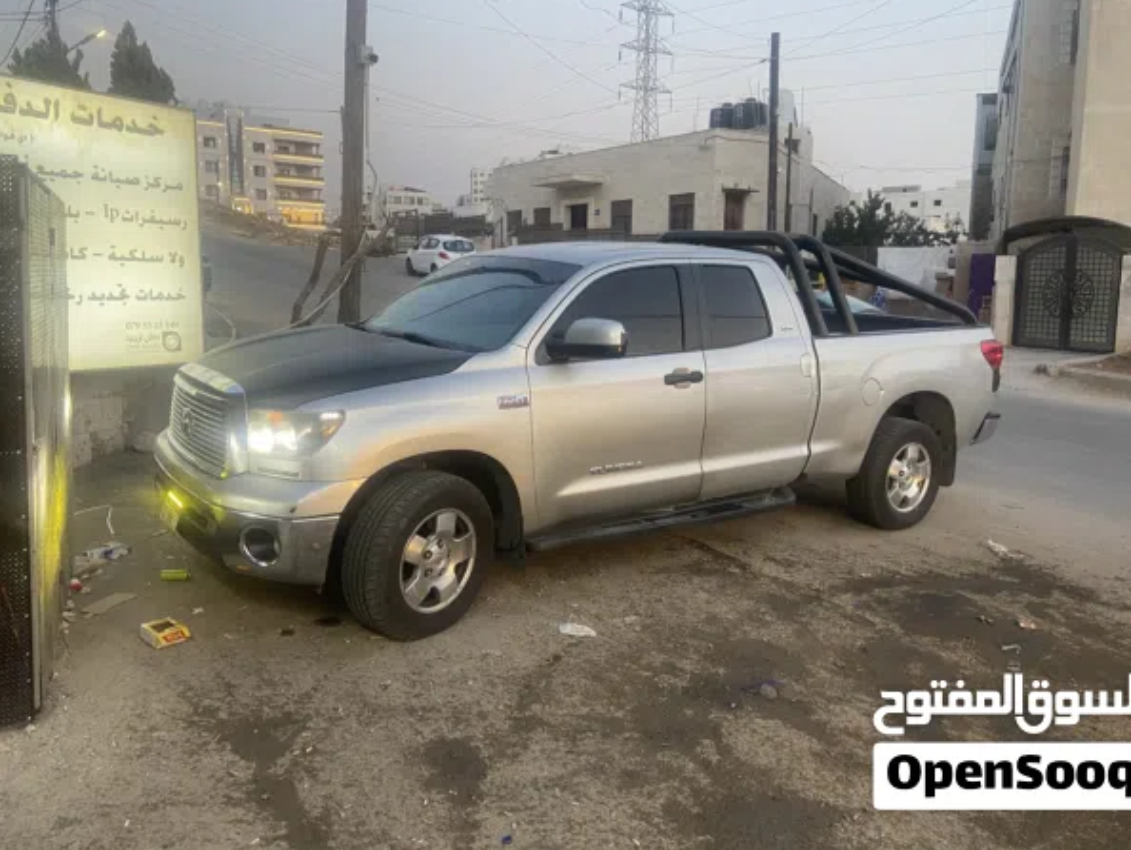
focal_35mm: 28
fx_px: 915
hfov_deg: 63.4
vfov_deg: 49.7
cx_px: 586
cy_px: 398
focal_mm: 4.25
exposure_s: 1/50
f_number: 1.8
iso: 64
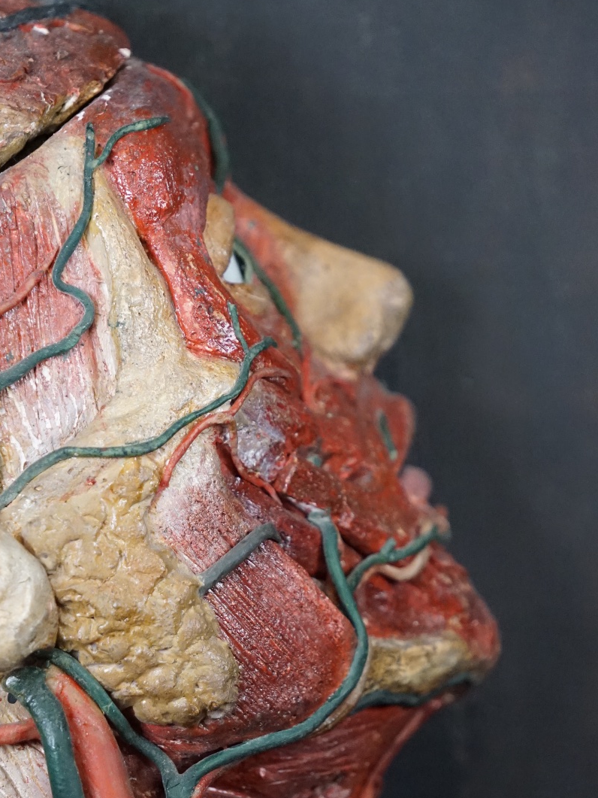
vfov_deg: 5.9
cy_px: 405
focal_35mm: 336
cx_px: 298
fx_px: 7738
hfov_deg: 4.4
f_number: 6.3
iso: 4000
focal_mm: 206
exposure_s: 1/320
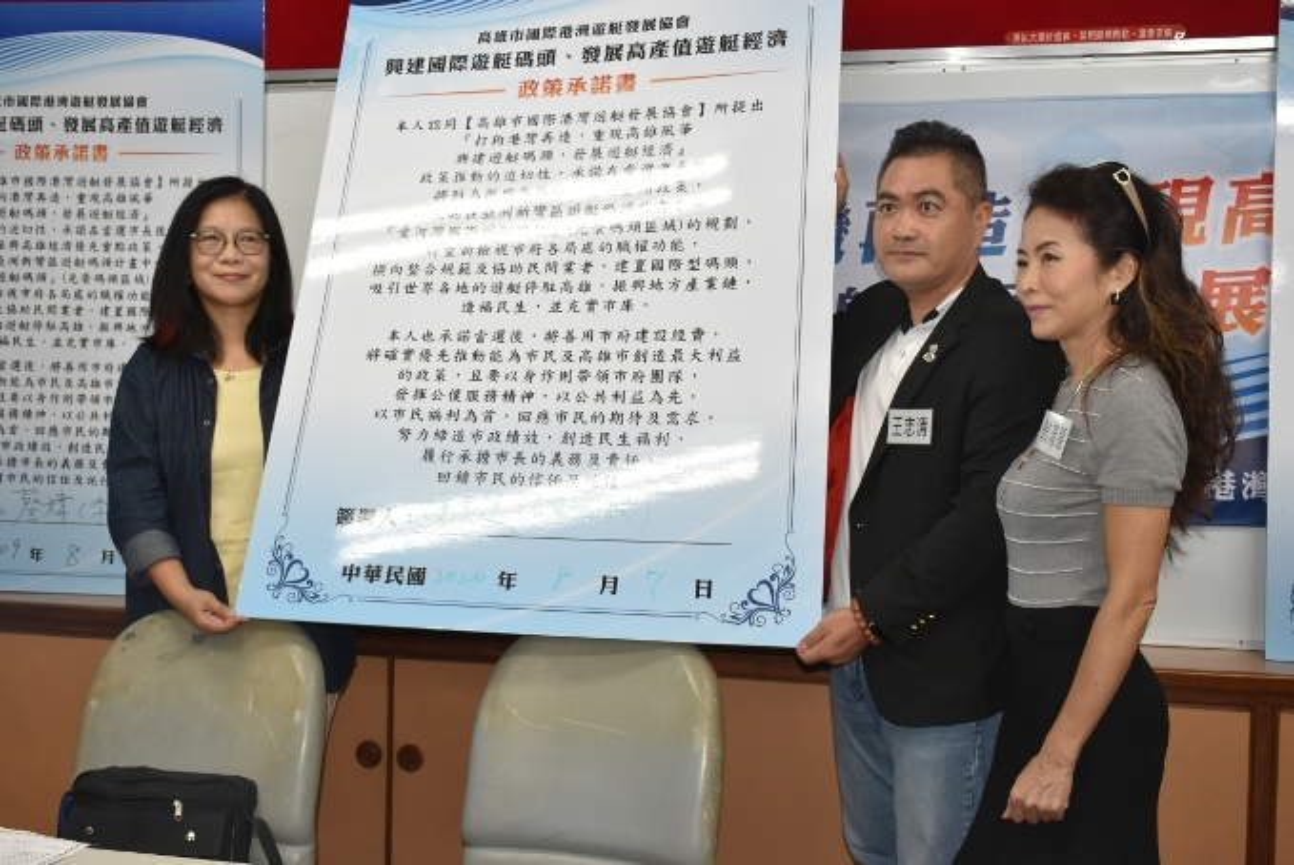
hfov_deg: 53.1
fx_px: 1295
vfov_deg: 36.9
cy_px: 432
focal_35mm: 36
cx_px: 647
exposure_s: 1/125
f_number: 5.6
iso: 800
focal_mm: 24
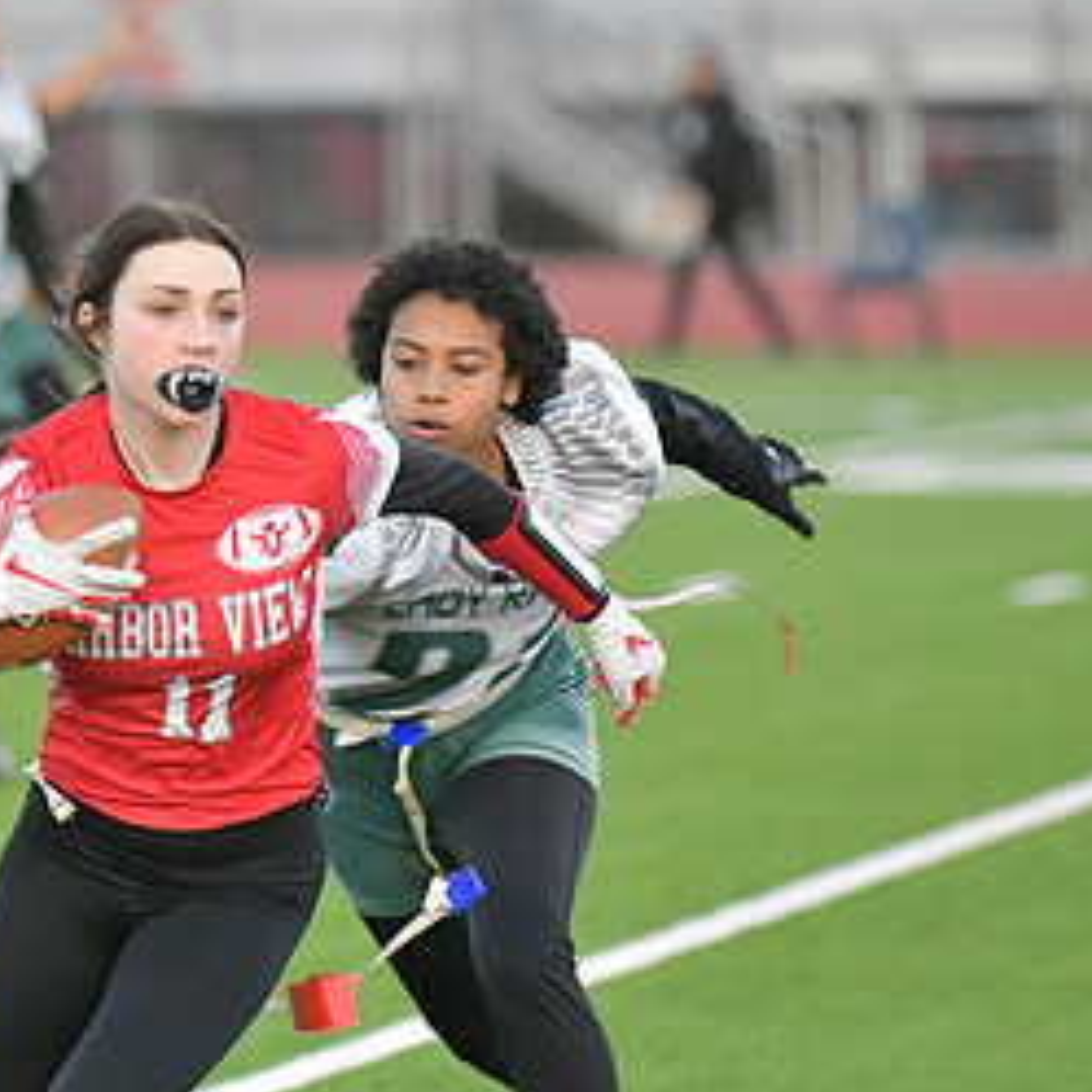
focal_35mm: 356
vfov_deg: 4.9
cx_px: 22
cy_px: 401
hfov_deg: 4.9
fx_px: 12706
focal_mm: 180
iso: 2500
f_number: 2.8
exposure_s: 1/3200
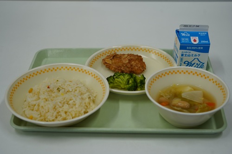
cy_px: 77
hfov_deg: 29.3
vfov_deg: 19.7
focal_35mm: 69
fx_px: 444
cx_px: 116
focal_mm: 69
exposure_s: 1/160
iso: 400
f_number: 5
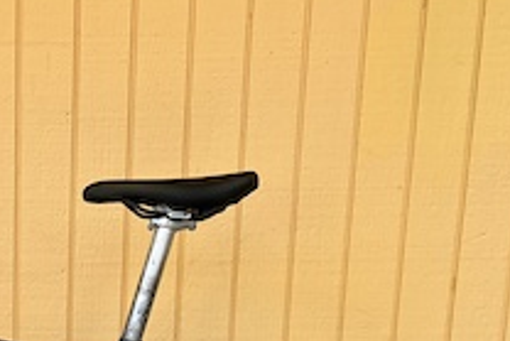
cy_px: 433
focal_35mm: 65
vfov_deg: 19.5
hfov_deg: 28.7
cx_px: -20
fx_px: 921
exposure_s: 1/601
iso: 50
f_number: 1.5
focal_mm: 5.7
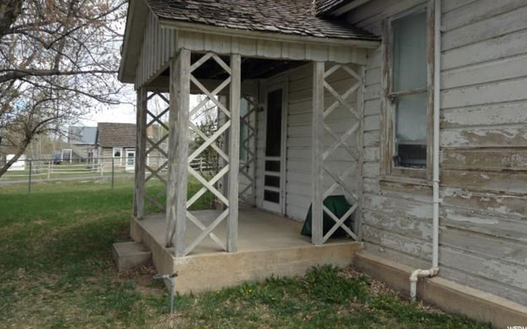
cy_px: 129
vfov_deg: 35.2
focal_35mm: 36
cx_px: 264
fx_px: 517
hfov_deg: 54.0
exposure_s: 1/597
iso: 25
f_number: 2.4
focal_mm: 3.3
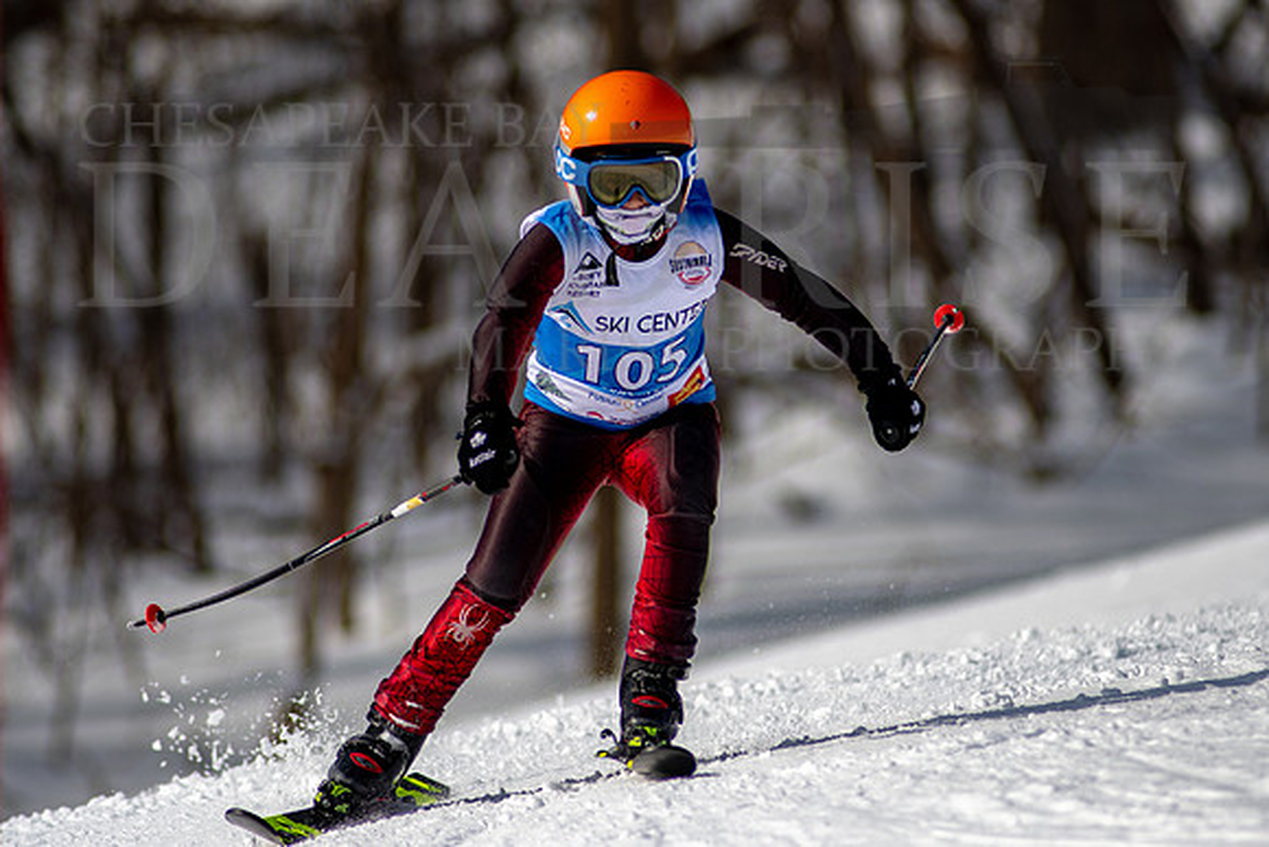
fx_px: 17347
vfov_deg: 2.8
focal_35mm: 492
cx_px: 694
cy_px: 384
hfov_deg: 4.2
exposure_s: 1/6400
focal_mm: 300
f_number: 2.8
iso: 100
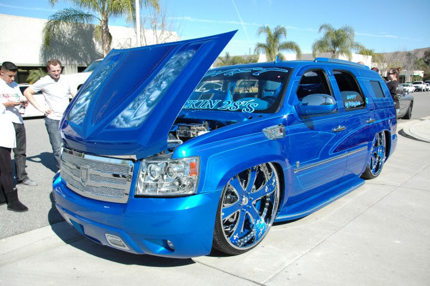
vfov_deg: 43.5
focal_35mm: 30
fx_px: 358
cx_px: 215
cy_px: 143
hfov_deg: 62.0
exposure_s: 1/4000
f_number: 4
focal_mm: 20
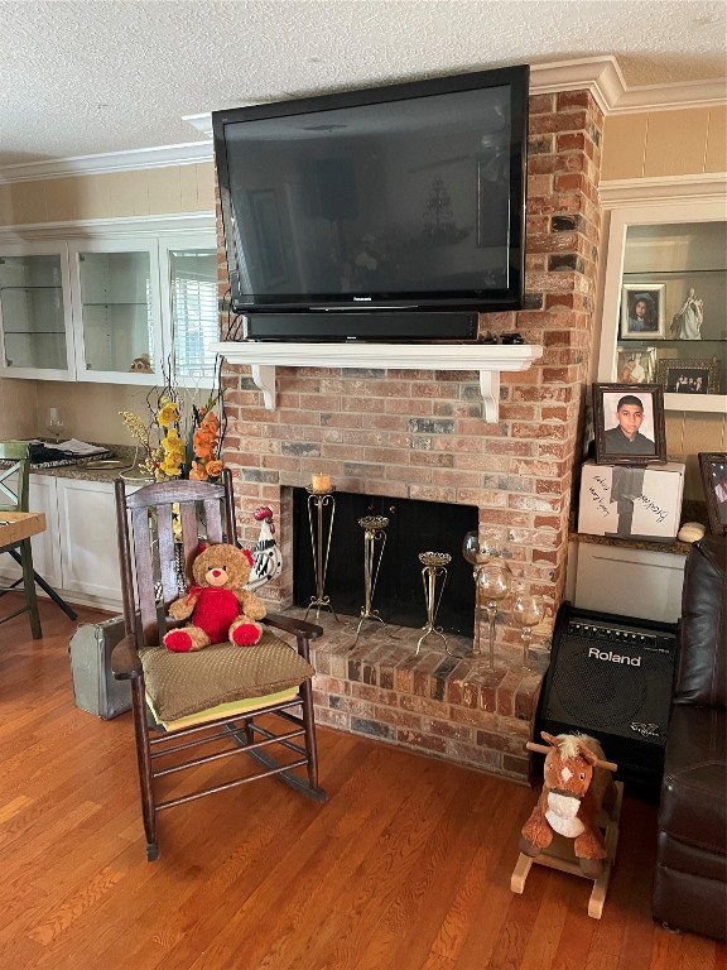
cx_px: 364
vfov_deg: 67.3
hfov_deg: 53.1
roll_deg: -1.8
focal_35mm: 26
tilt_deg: -11.6
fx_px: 728
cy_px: 485
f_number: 1.6
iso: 400
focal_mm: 4.2
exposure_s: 1/40
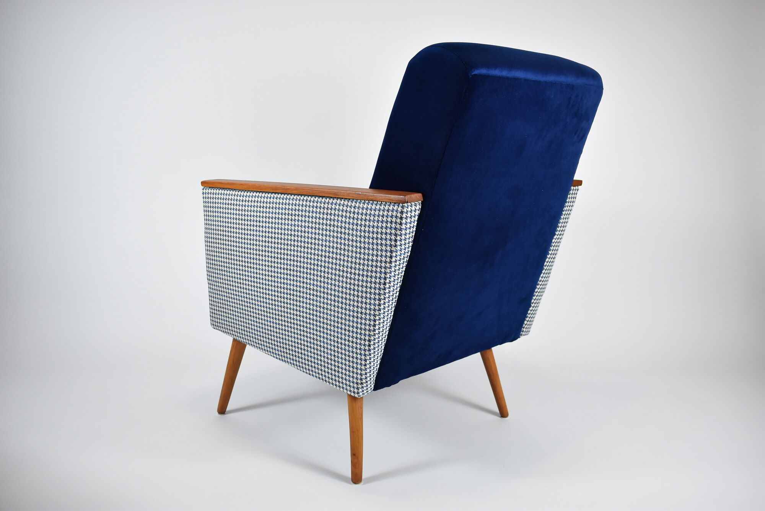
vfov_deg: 40.0
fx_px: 702
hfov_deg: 57.2
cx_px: 382
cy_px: 256
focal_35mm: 33
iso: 800
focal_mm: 22
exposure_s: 1/125
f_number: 5
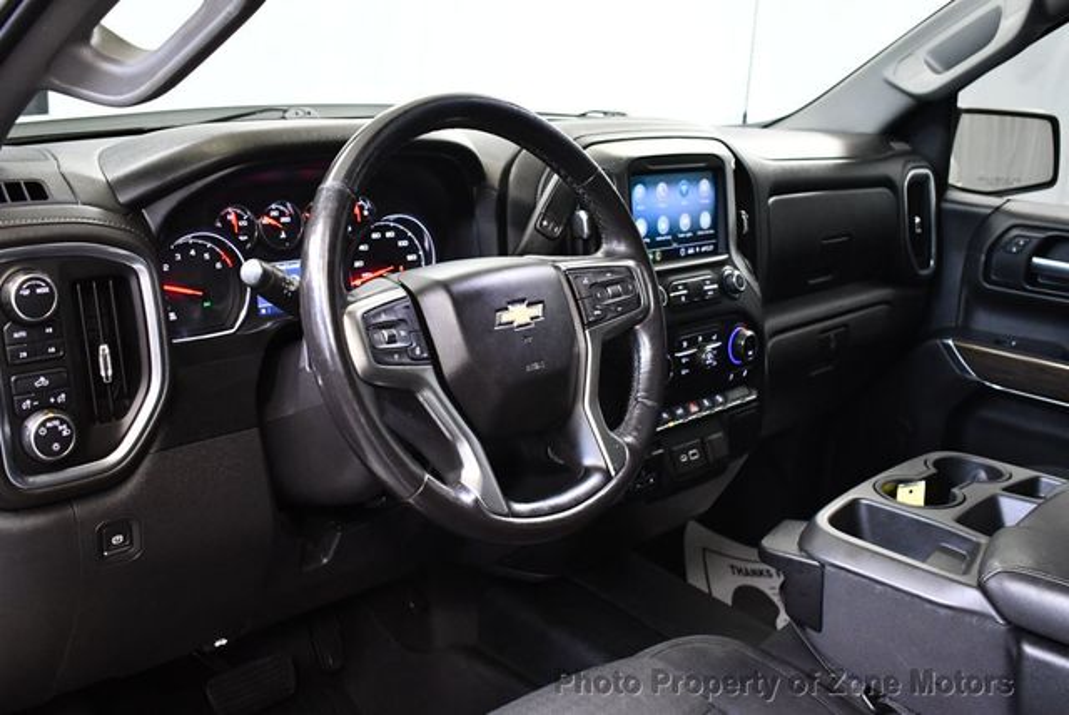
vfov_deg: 36.9
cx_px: 534
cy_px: 358
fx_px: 1070
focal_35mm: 36
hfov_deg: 53.1
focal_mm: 18
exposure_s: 1/80
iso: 3200
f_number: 3.5
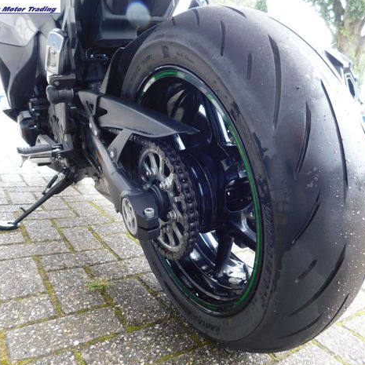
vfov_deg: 57.3
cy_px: 185
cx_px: 211
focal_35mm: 28
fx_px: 334
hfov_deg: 57.0
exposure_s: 1/30
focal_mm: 4
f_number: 3
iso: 125
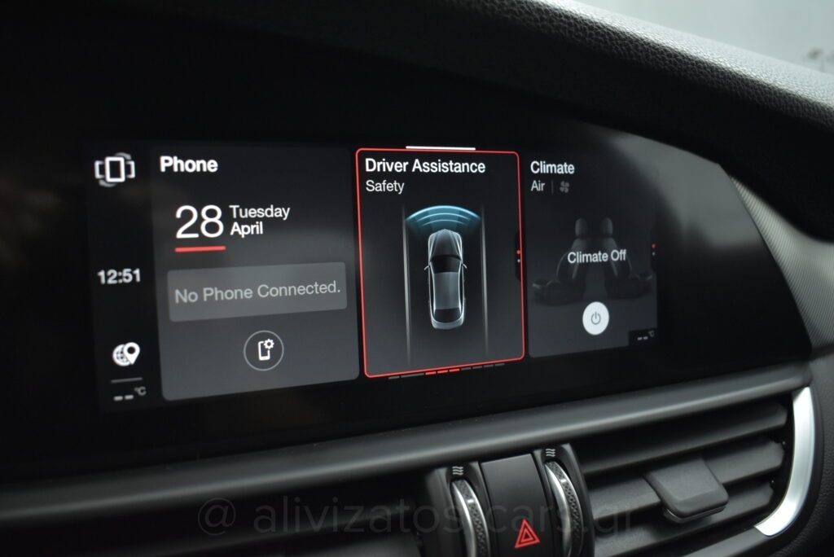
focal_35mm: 32
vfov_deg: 41.8
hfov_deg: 59.5
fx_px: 730
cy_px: 278
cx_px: 417
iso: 1600
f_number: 3.8
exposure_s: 1/50
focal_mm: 21
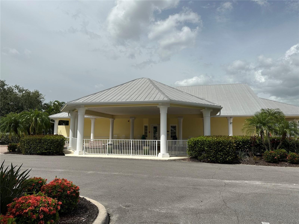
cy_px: 112
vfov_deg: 56.8
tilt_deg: +6.2
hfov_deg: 71.6
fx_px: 207
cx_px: 150
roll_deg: -0.8
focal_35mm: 24
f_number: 1.78
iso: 80
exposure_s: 1/10753
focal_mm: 6.86
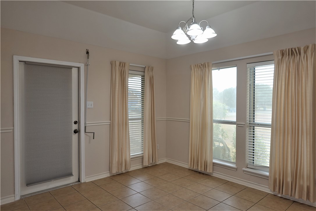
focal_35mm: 24
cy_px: 106
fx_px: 211
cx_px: 158
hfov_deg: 73.7
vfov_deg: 53.1
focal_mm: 9
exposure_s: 1/50
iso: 100
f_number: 2.8
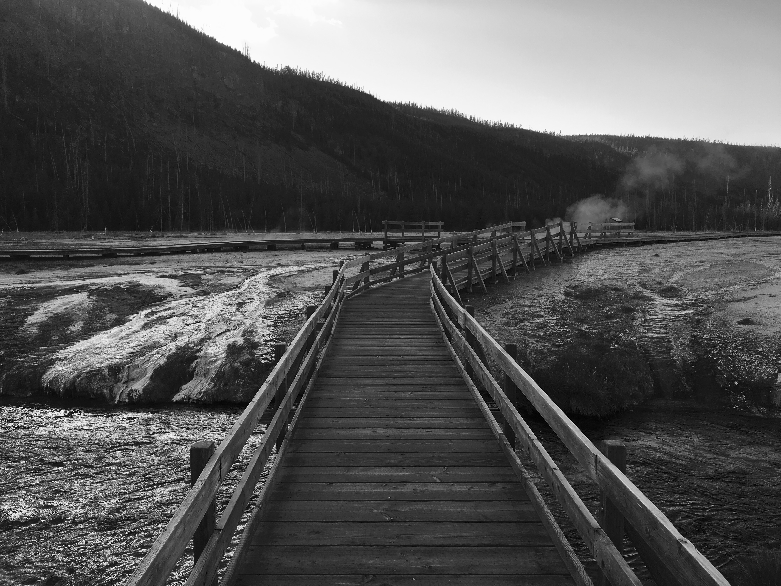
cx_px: 390
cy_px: 293
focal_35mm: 29
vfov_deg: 48.2
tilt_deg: -6.7
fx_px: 654
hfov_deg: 61.7
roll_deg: -0.5
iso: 25
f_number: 2.2
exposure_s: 1/565
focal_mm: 4.15
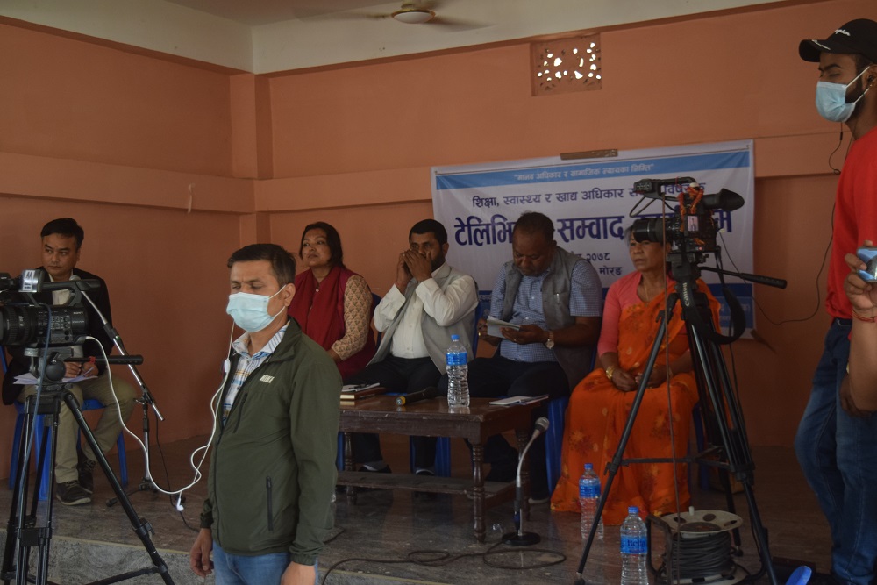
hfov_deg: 42.3
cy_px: 292
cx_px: 438
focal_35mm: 46
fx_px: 1133
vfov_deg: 29.0
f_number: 4.2
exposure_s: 1/60
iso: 900
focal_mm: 31
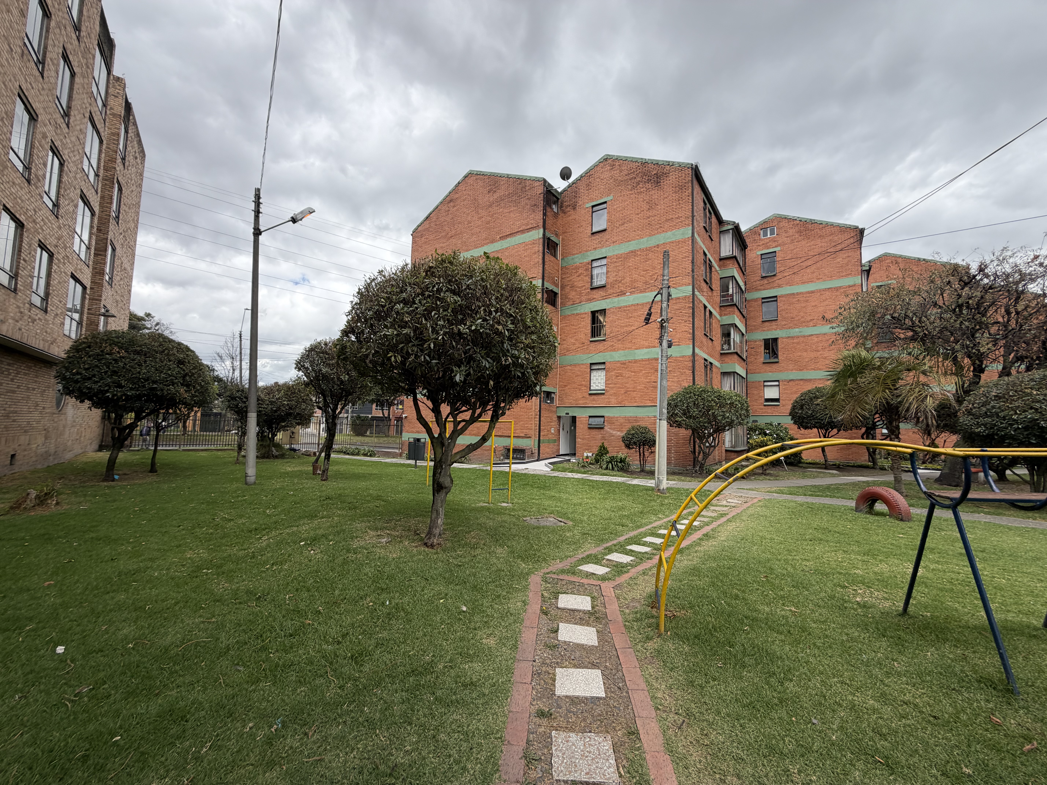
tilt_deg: +3.9
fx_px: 423
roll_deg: -1.6
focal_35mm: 14
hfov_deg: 102.1
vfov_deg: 85.7
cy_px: 392
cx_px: 524
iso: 40
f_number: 2.2
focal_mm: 2.22
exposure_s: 1/770
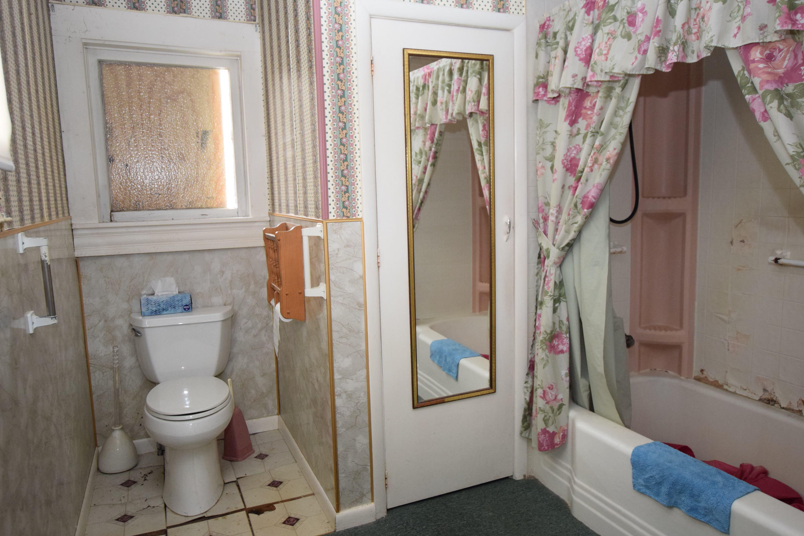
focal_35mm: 25
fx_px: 558
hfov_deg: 71.5
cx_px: 396
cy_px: 262
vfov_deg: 51.3
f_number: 3.5
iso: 2000
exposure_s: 1/60
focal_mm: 16
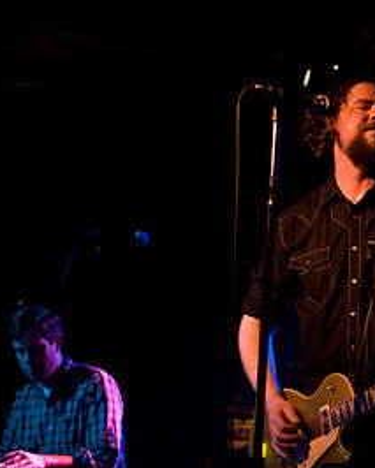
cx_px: 273
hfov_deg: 16.7
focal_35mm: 92
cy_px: 261
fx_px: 1276
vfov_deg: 20.8
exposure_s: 1/80
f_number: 1.4
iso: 1000
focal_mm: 30
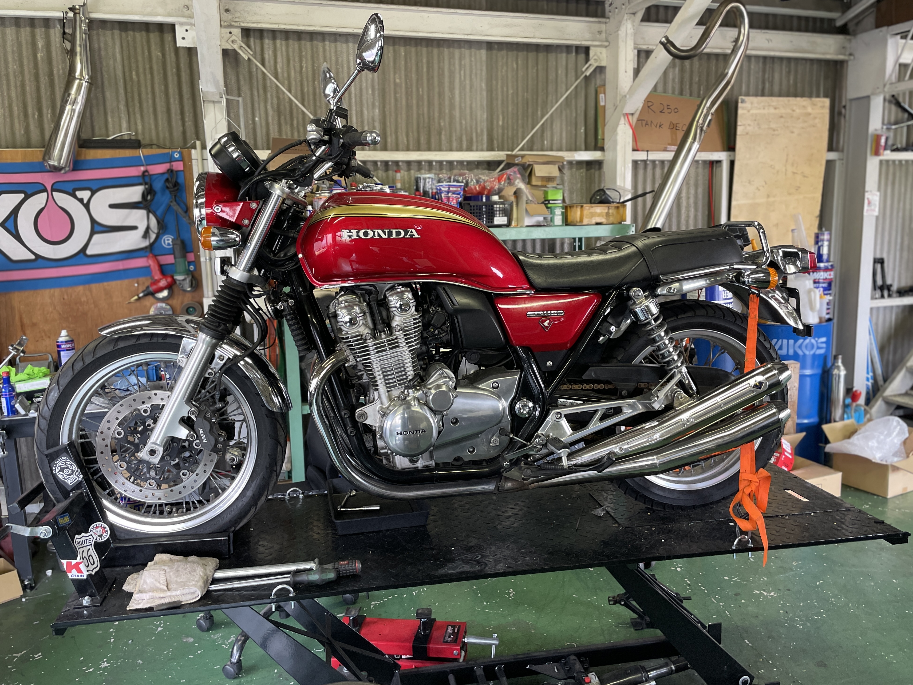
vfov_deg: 51.4
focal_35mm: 27
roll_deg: +1.1
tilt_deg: -9.4
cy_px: 337
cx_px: 466
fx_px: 712
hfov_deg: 65.3
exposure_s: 1/60
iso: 200
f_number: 1.6
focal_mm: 4.2
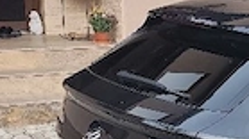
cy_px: 159
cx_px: 317
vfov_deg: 11.0
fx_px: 713
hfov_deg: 18.5
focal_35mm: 108
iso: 50
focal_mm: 6.19
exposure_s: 1/196
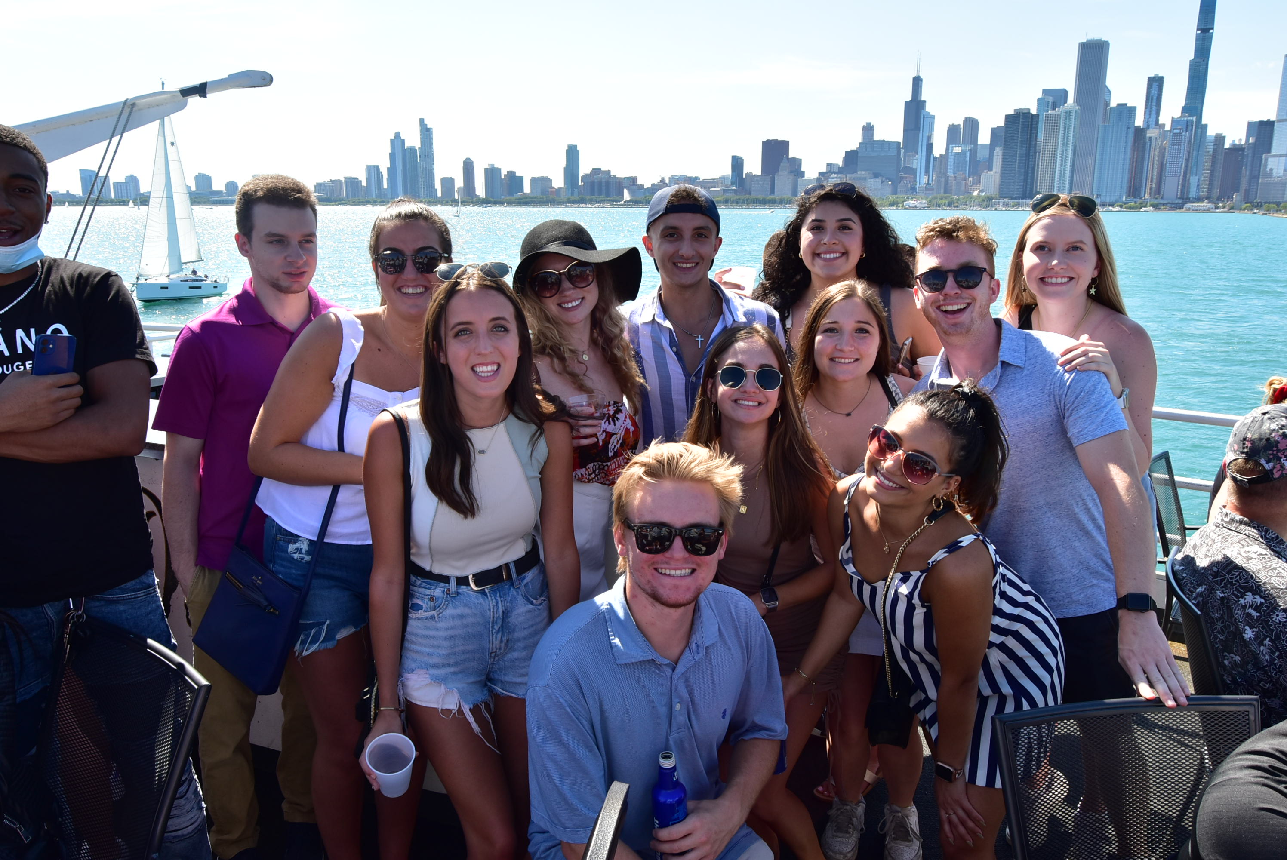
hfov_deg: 67.3
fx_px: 966
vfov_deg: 48.0
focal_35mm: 27
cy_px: 430
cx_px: 644
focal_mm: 18
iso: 200
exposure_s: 1/160
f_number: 11
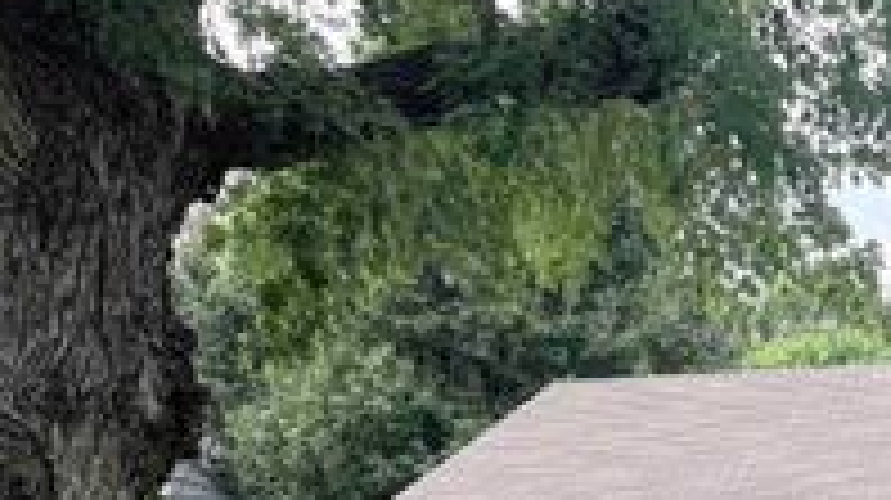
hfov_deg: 28.5
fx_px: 1558
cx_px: 1017
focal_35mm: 66
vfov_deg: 16.7
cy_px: 723
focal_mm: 6.76
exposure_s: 1/539
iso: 100
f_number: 1.78
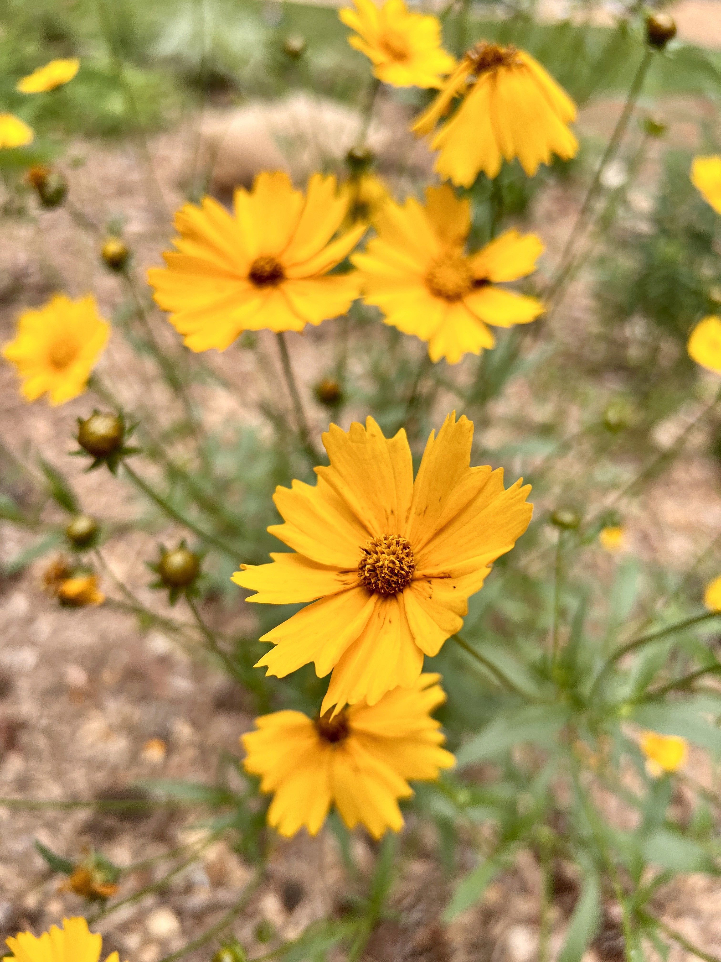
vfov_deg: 67.3
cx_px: 360
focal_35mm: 26
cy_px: 481
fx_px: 722
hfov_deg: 53.1
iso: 50
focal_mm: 5.7
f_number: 1.5
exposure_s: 1/1089
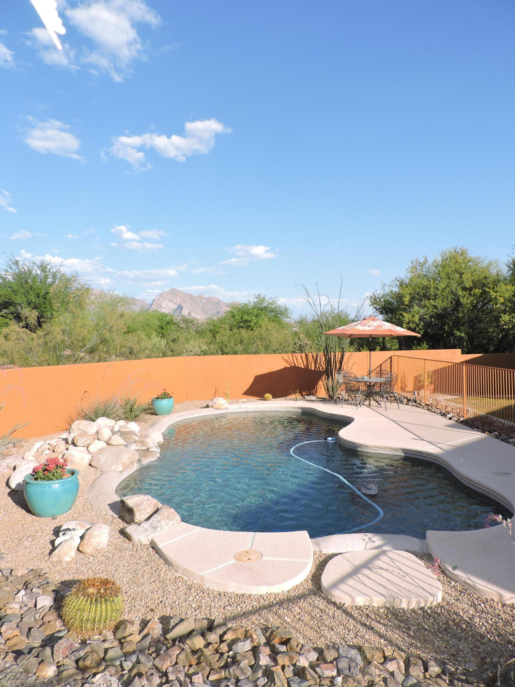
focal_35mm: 24
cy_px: 344
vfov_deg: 71.6
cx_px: 258
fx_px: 476
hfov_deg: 56.8
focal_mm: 4.3
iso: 125
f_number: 3
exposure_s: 1/1250
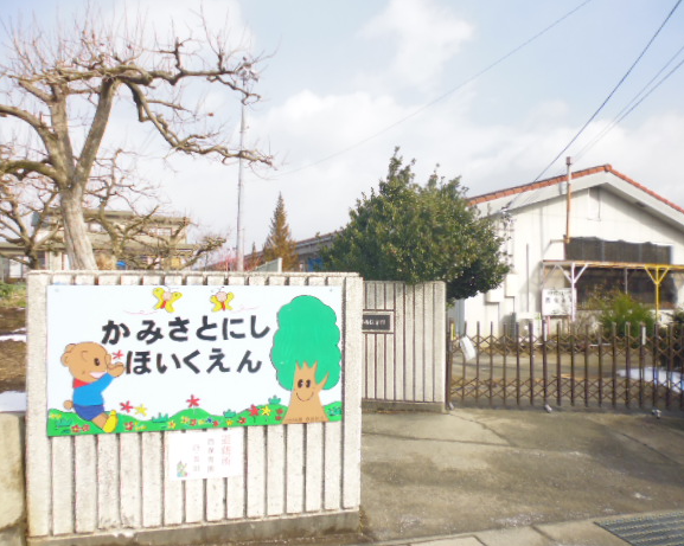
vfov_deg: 54.9
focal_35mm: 26
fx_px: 526
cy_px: 283
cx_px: 358
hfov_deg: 66.0
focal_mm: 4.3
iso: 100
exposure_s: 1/80
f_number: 9
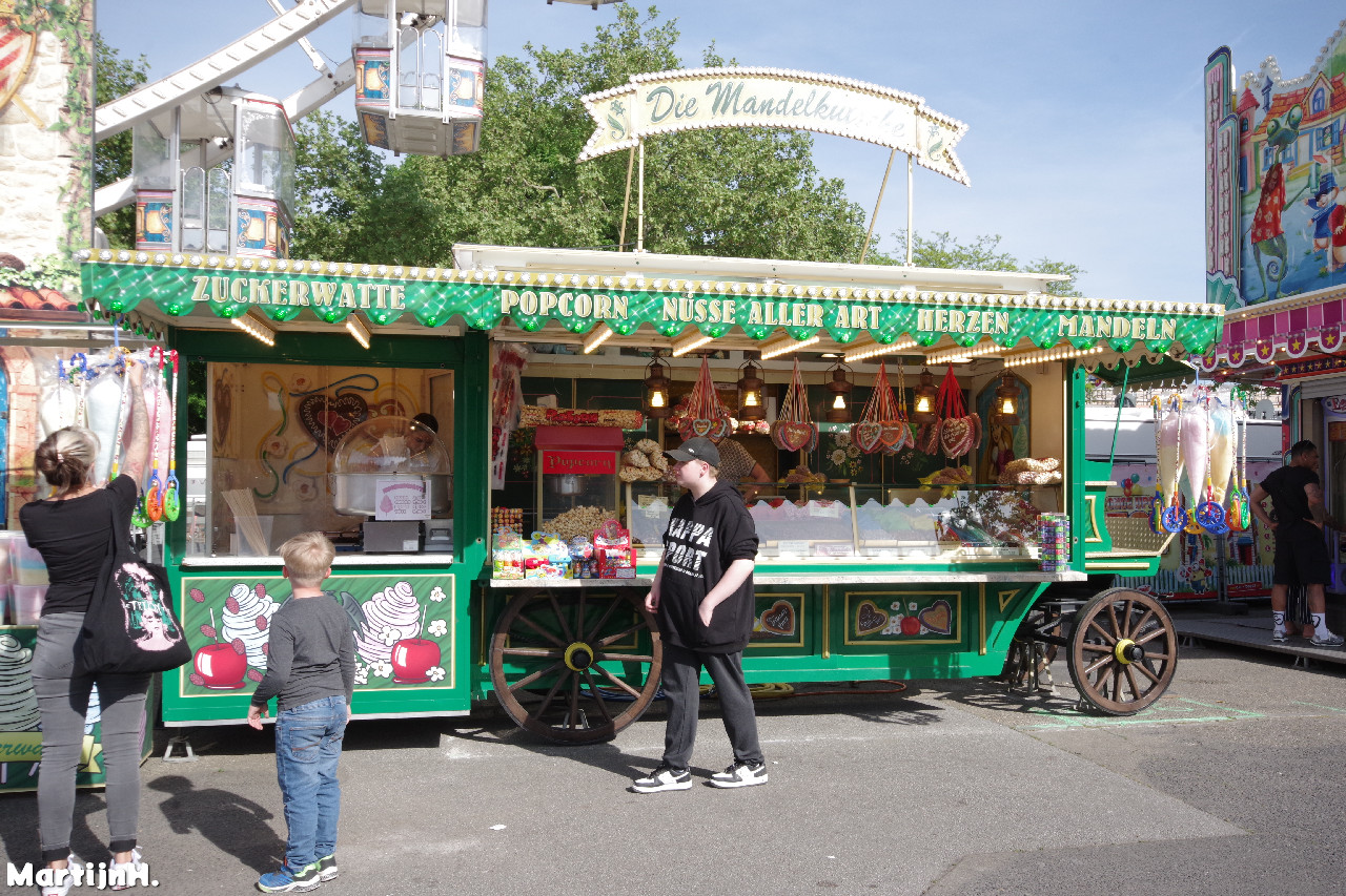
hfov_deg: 61.9
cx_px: 673
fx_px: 1121
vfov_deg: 43.6
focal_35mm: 30
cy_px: 448
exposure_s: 1/500
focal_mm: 20
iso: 800
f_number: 10
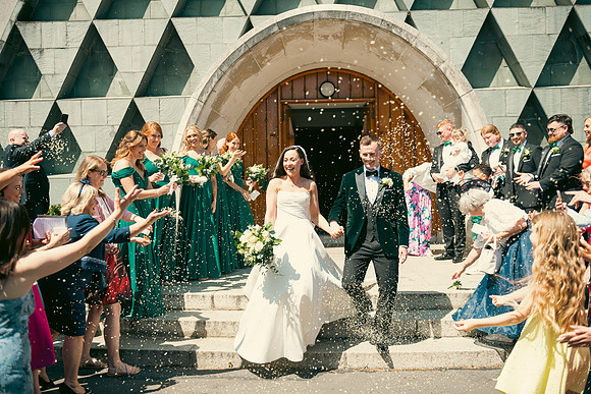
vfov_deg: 41.1
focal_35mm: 32
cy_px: 197
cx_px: 296
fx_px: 525
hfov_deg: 58.7
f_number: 3.5
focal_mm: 32
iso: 100
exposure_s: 1/800
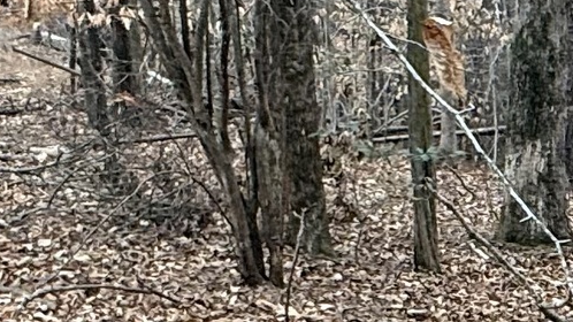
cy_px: 323
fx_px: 1428
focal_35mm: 94
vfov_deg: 12.7
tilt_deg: -16.0
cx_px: 593
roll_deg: -2.5
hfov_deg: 21.8
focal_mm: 2.22
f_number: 2.2
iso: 64
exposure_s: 1/121
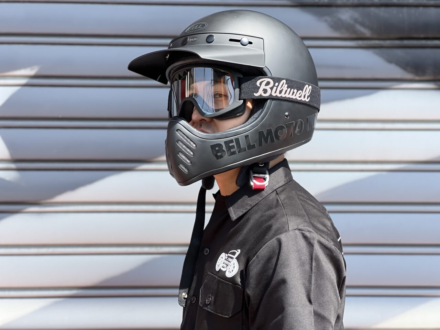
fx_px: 979
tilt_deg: +4.6
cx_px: 220
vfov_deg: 19.1
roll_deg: -0.1
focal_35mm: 77
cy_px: 165
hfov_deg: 25.3
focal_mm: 9
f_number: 2.8
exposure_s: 1/136
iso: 20
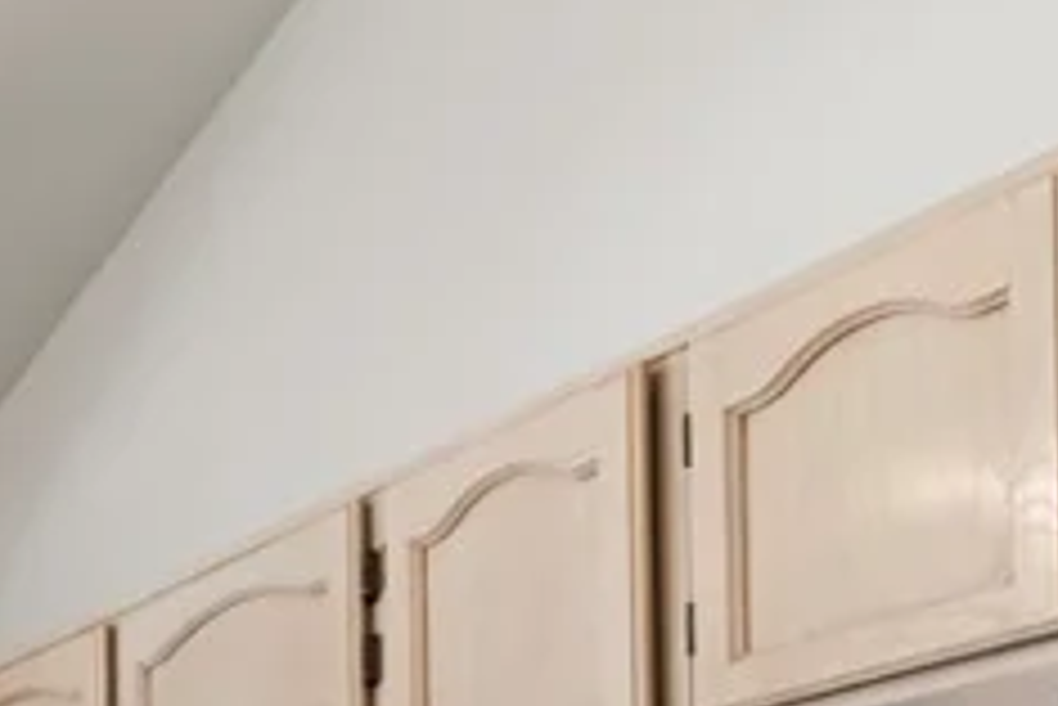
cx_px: -1085
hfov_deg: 18.1
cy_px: 1171
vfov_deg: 16.2
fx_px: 2176
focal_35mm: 74
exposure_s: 1/40
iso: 400
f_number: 8
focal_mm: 17
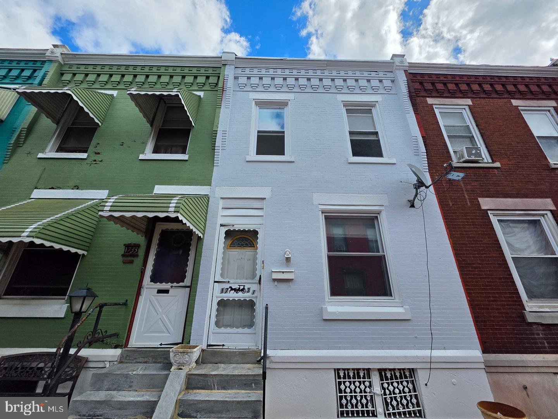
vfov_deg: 89.9
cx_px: 279
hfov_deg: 106.2
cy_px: 210
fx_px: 210
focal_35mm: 13
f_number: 1.9
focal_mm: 2.2
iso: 32
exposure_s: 1/3100
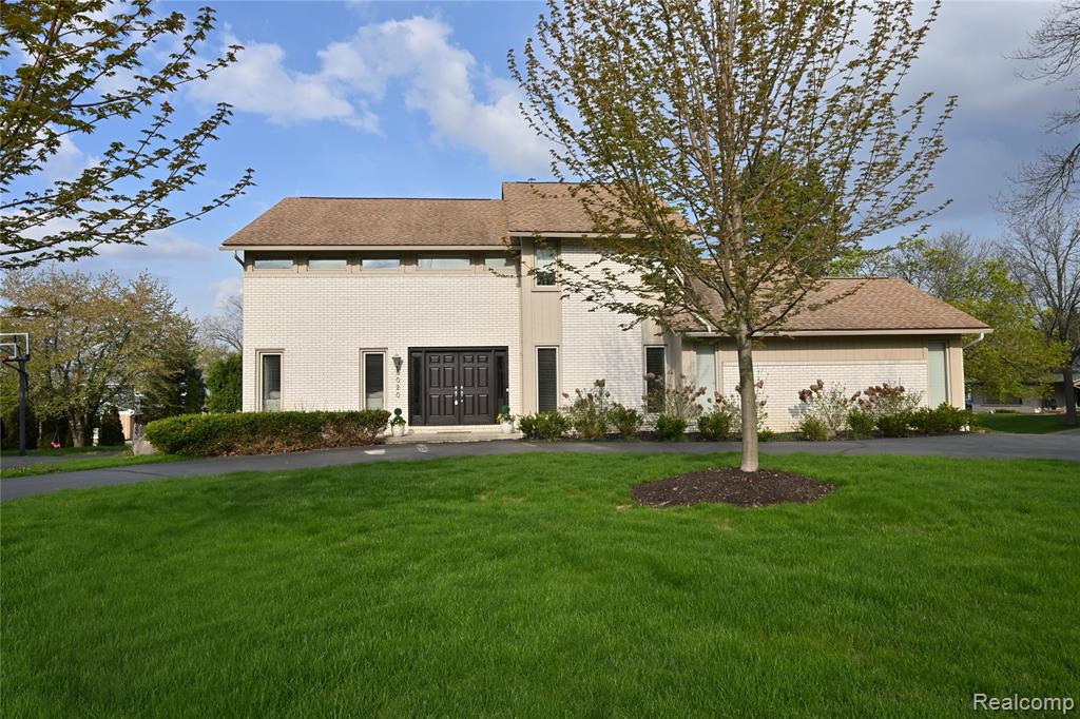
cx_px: 540
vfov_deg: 56.1
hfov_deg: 77.3
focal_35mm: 22
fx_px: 675
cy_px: 360
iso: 320
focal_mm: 22.5
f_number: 20
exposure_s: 1/200
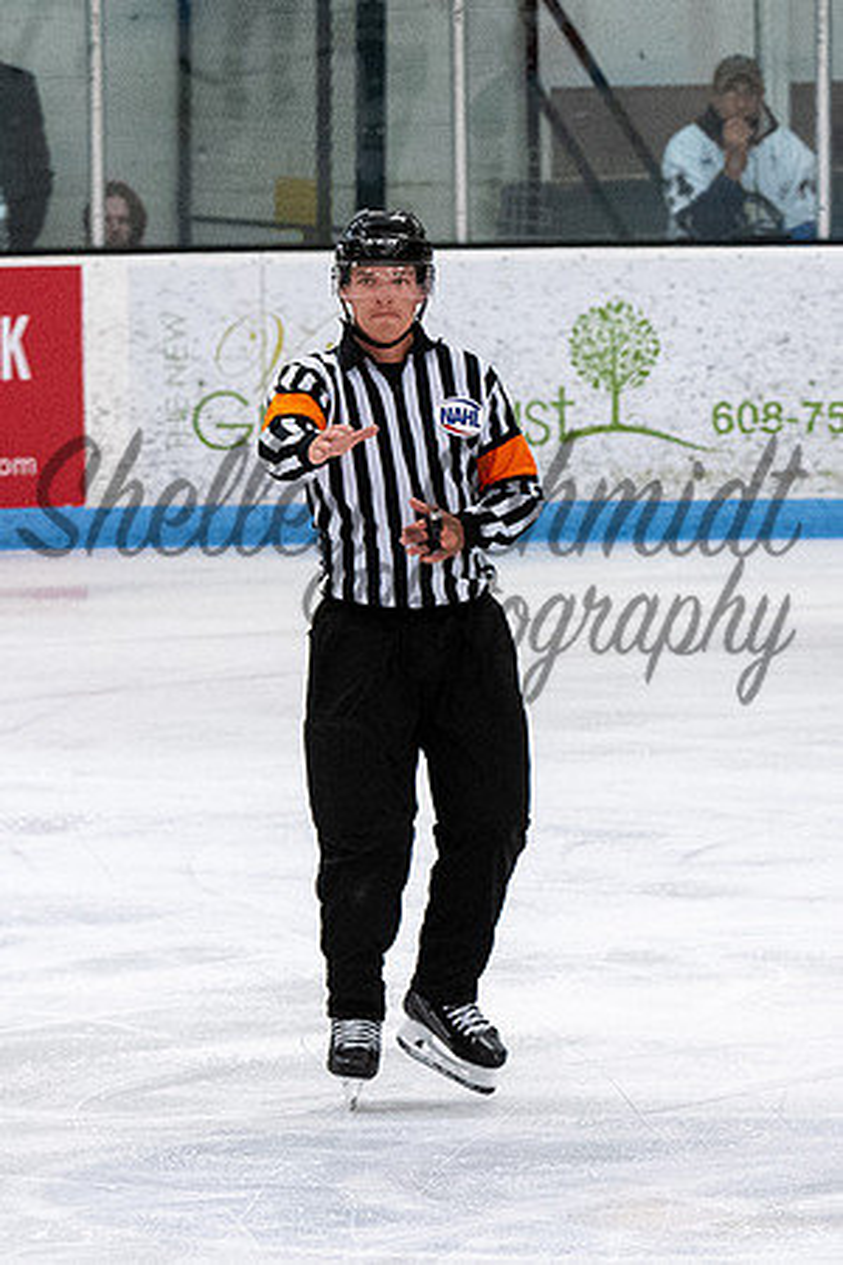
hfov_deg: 3.5
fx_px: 13783
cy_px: 542
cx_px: 418
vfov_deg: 5.3
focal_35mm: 392
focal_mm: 122
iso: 2500
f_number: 3.5
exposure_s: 1/800
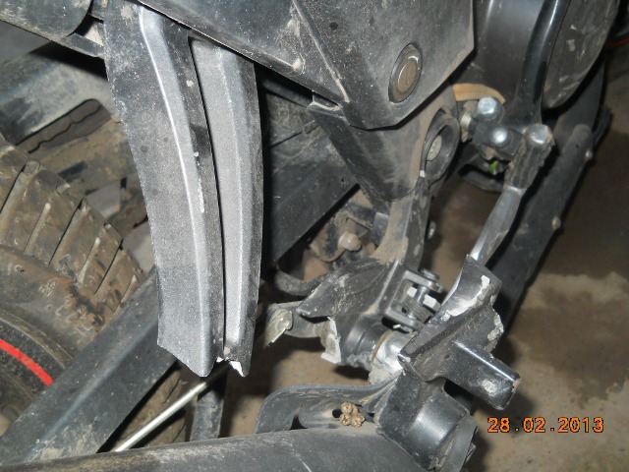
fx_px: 745
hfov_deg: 45.8
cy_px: 236
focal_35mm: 41
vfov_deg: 35.1
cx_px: 314
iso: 200
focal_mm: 6.72
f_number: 5.5
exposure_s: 1/30
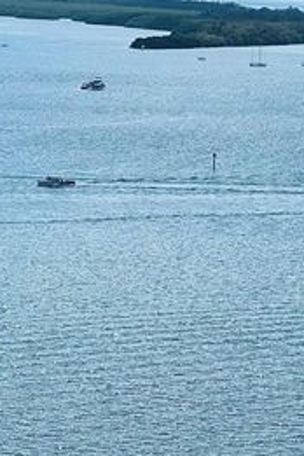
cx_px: 253
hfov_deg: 6.7
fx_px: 2596
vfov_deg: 10.0
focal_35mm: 205
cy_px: 331
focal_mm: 9
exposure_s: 1/1357
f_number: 2.8
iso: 32
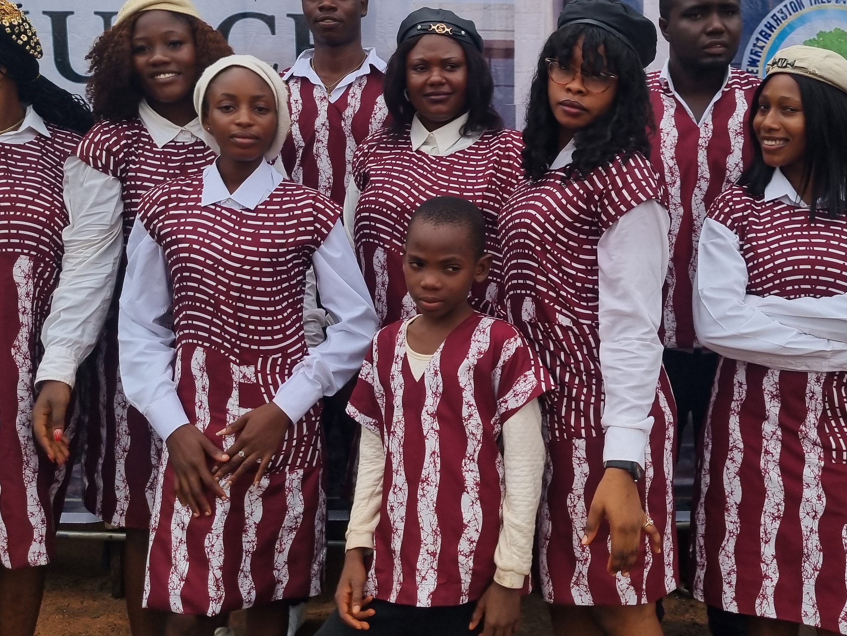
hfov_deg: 45.4
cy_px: 232
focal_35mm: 41
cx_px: 530
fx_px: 1003
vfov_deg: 34.9
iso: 50
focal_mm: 5.4
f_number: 1.8
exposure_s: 1/3888
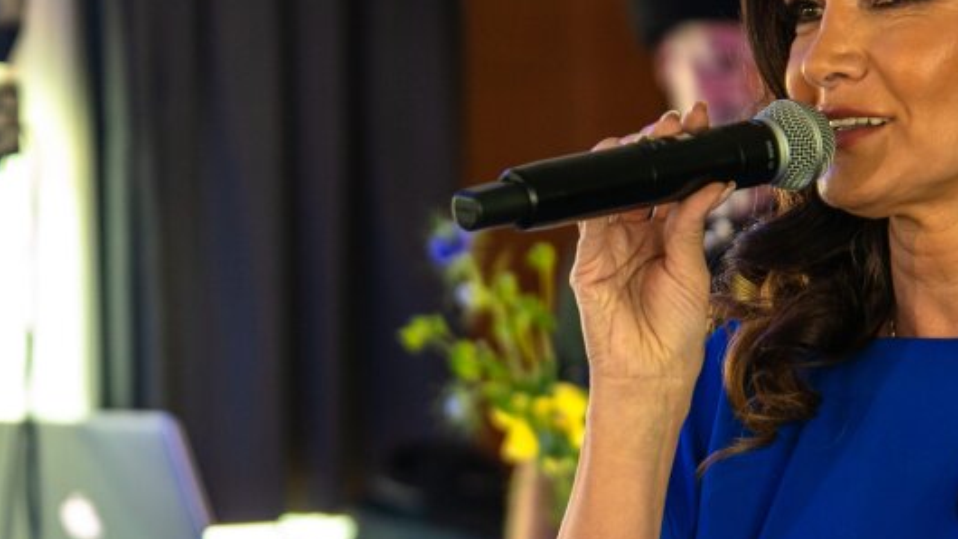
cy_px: 404
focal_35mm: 220
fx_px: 5588
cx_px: 564
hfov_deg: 9.8
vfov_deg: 5.5
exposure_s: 1/100
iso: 400
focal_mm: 71
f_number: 2.8
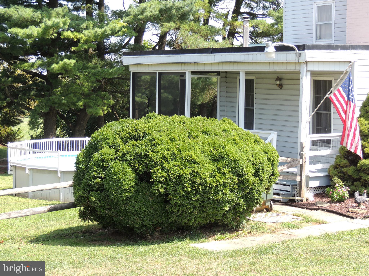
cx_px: 184
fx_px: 906
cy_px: 138
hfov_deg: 23.0
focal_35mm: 85
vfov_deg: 17.4
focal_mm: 15.1
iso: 100
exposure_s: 1/160
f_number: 4
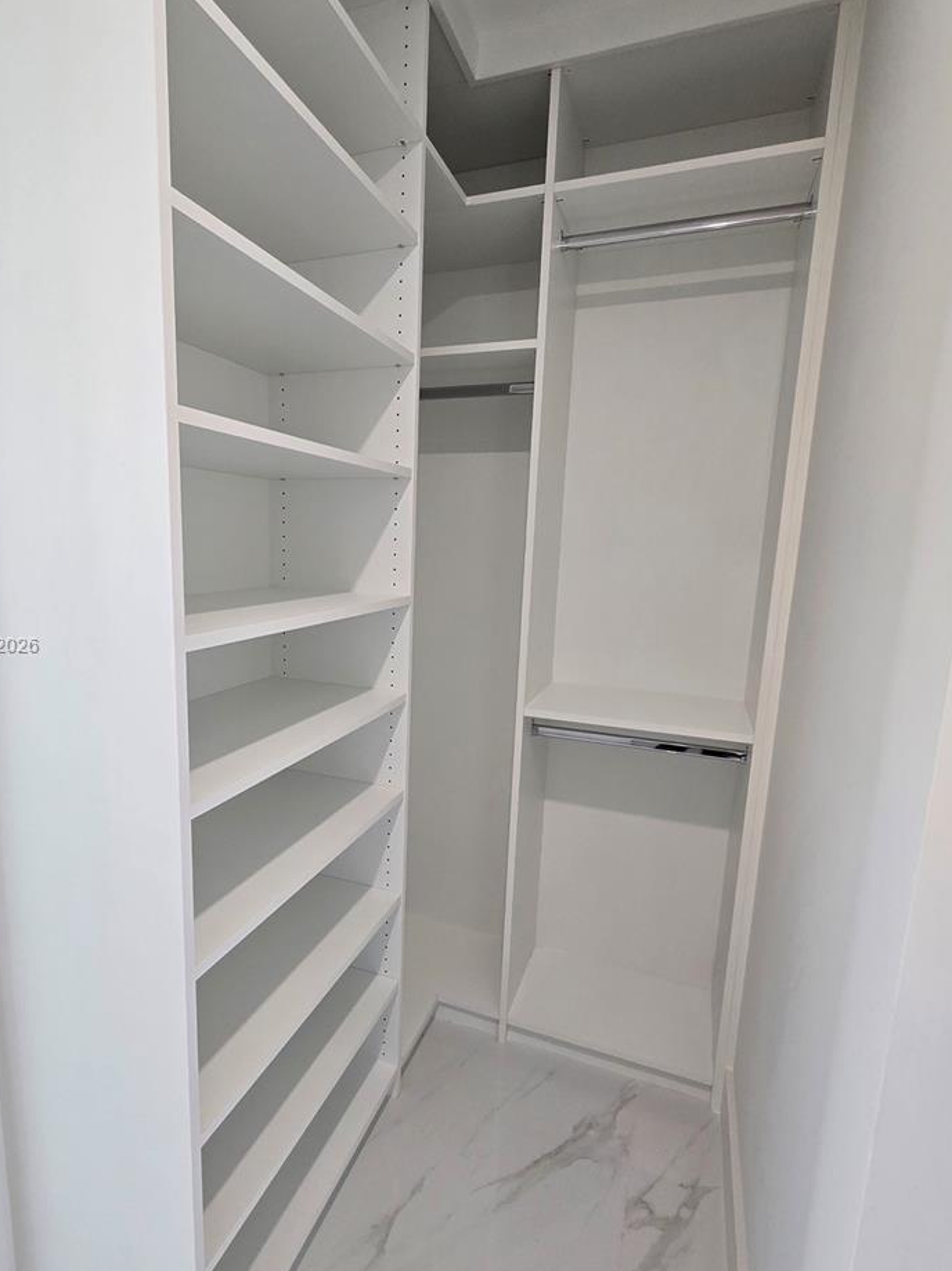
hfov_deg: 74.2
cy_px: 647
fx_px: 624
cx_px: 404
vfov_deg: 91.0
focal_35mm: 17
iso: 200
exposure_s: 1/60.2
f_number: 2.2
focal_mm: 2.2
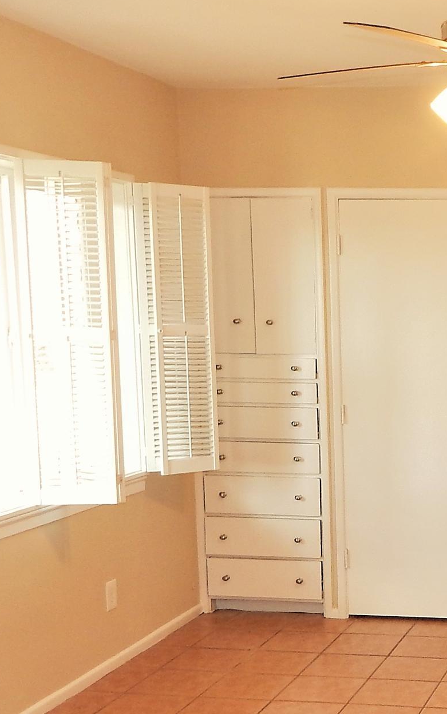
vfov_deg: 35.8
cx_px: 567
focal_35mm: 56
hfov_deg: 21.2
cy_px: 488
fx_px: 1091
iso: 125
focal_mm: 4
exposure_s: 1/30
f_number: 3
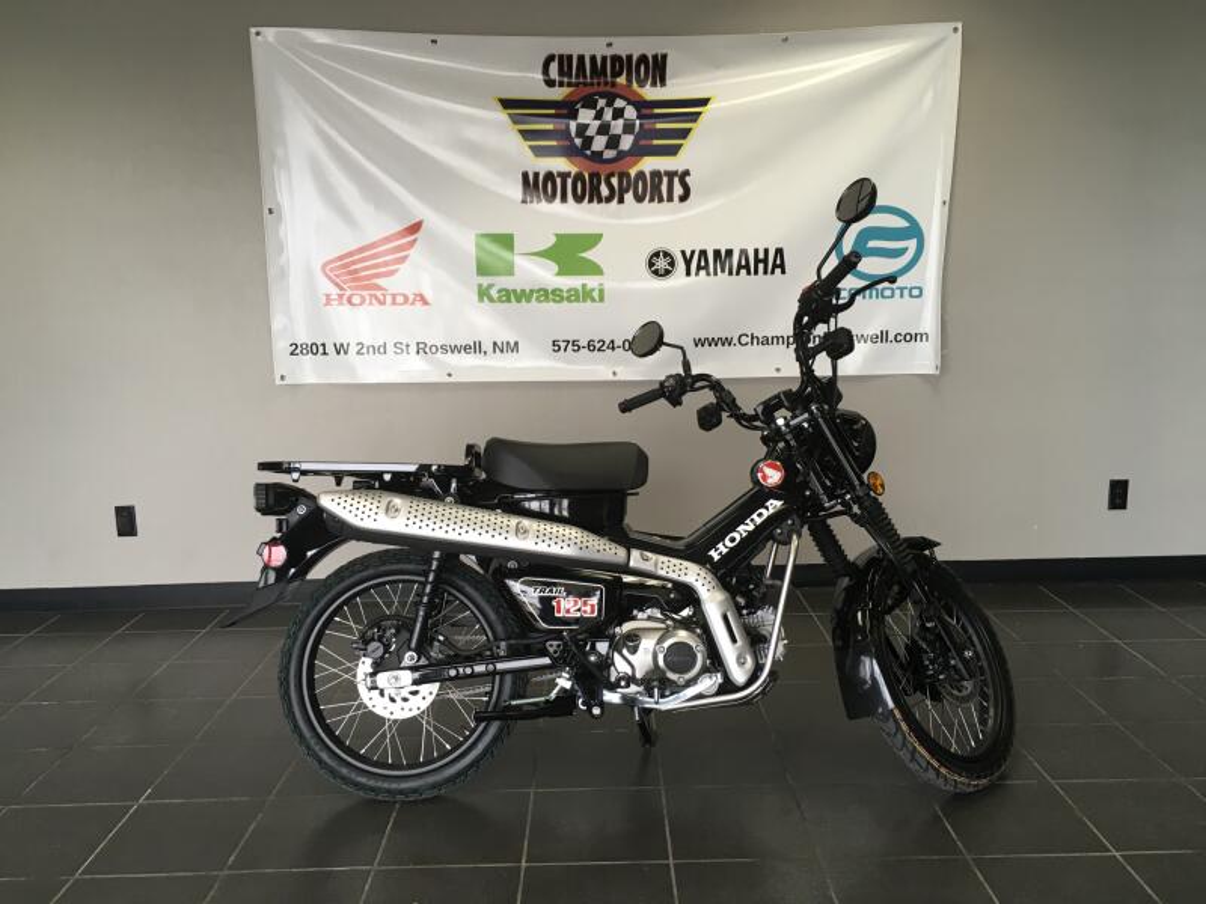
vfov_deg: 48.2
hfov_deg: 61.7
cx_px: 603
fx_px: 1010
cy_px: 452
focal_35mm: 29
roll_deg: +0.5
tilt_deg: -8.4
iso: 32
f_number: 2.2
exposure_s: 1/40
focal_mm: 4.15
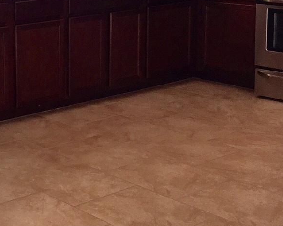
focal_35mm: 79
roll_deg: +0.6
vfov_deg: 19.0
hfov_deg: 21.9
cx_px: -80
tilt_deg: -6.9
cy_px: 11
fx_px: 662
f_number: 2.2
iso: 40
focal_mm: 4.15
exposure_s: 1/30
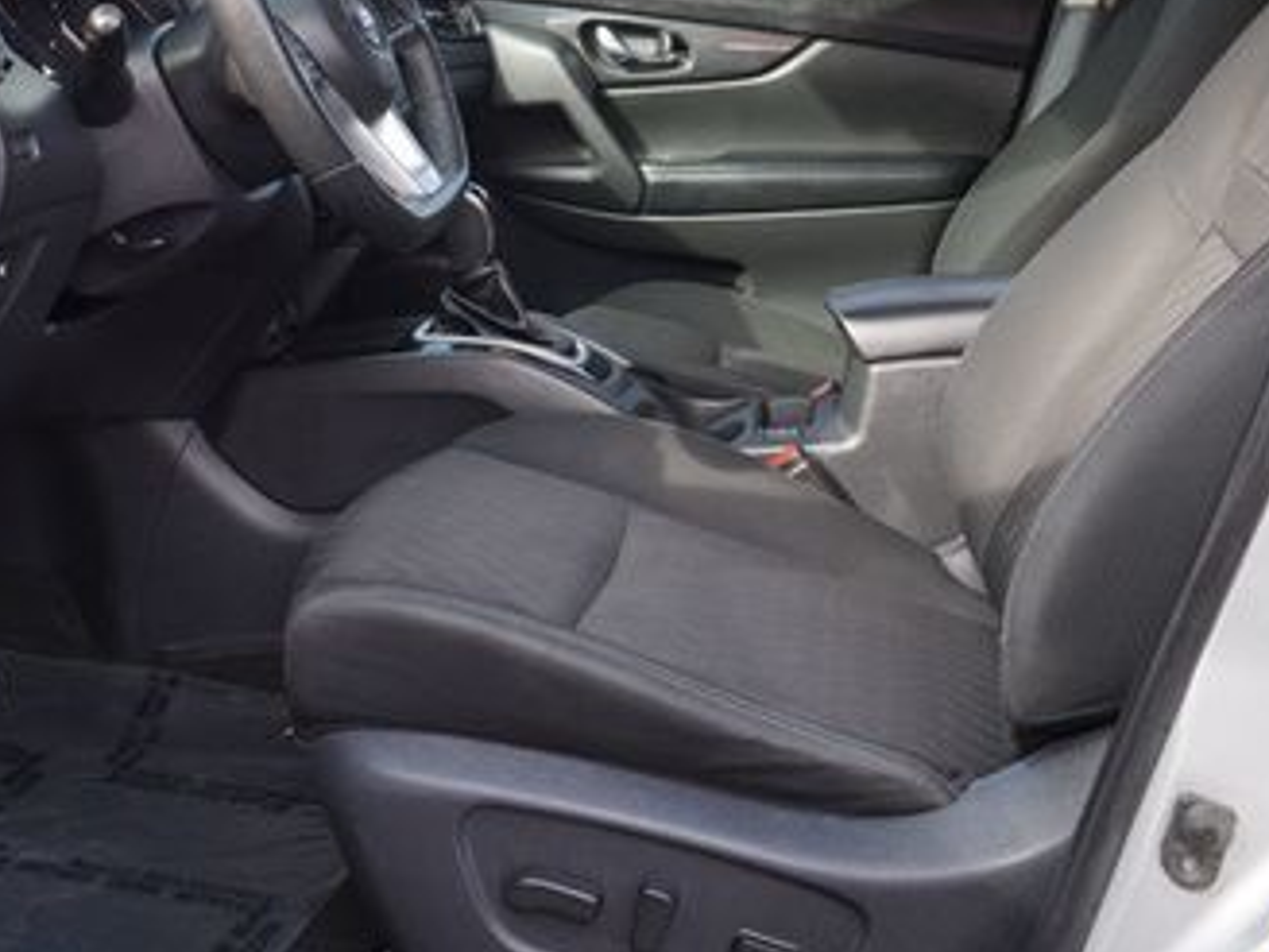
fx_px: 1650
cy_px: 236
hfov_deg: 41.7
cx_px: 453
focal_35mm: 45
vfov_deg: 31.6
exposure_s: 1/60
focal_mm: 16
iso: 100
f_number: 4.5
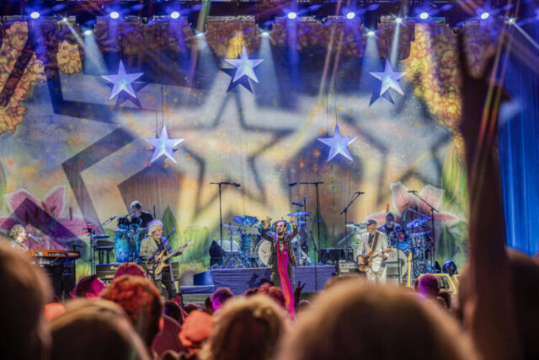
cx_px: 270
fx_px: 1423
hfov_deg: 21.5
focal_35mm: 95
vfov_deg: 14.4
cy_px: 180
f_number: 6.3
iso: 2000
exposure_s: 1/100
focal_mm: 95
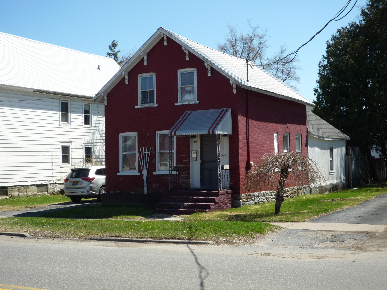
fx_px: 559
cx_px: 194
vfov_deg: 29.1
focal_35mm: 50
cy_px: 145
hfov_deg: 38.2
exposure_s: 1/500
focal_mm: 8.8
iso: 100
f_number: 4.3
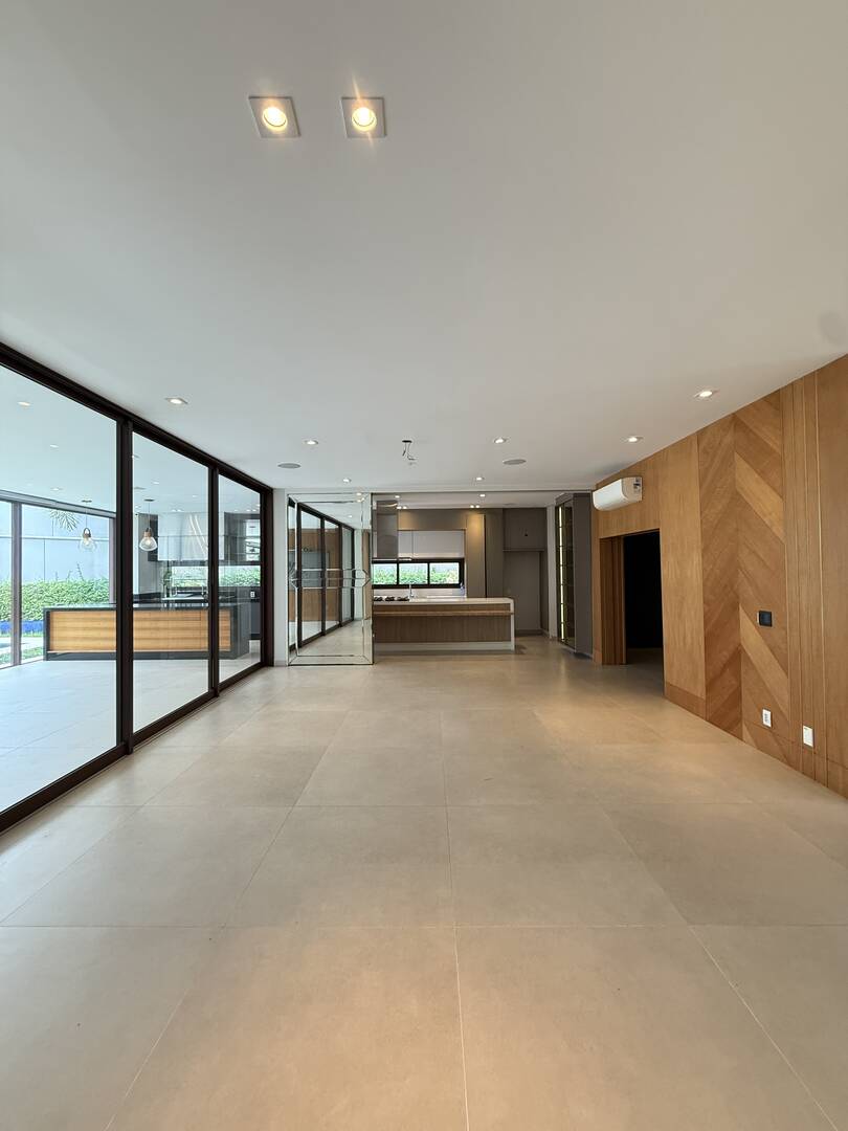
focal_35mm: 14
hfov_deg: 85.7
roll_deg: +0.2
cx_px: 424
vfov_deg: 102.1
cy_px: 566
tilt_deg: +1.6
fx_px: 457
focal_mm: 2.22
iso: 250
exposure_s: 1/120
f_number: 2.2
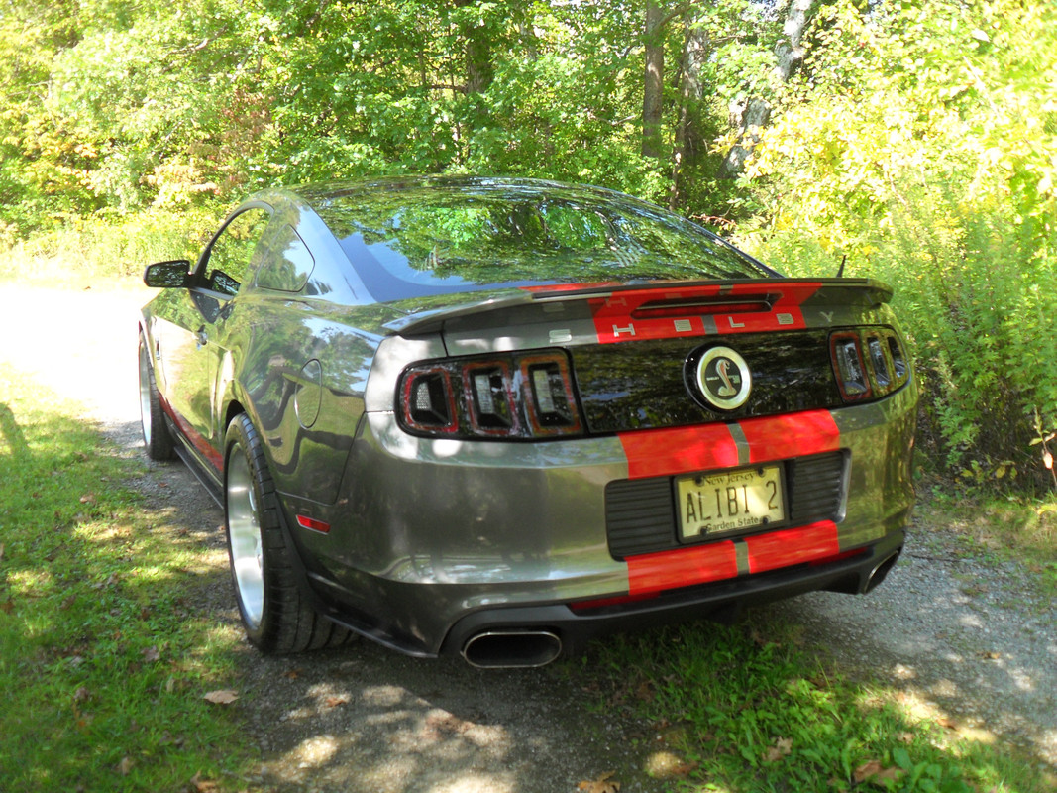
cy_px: 396
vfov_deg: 40.7
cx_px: 528
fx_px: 1069
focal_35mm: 35
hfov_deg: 52.6
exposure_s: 1/180
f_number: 2.8
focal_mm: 6.2
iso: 100
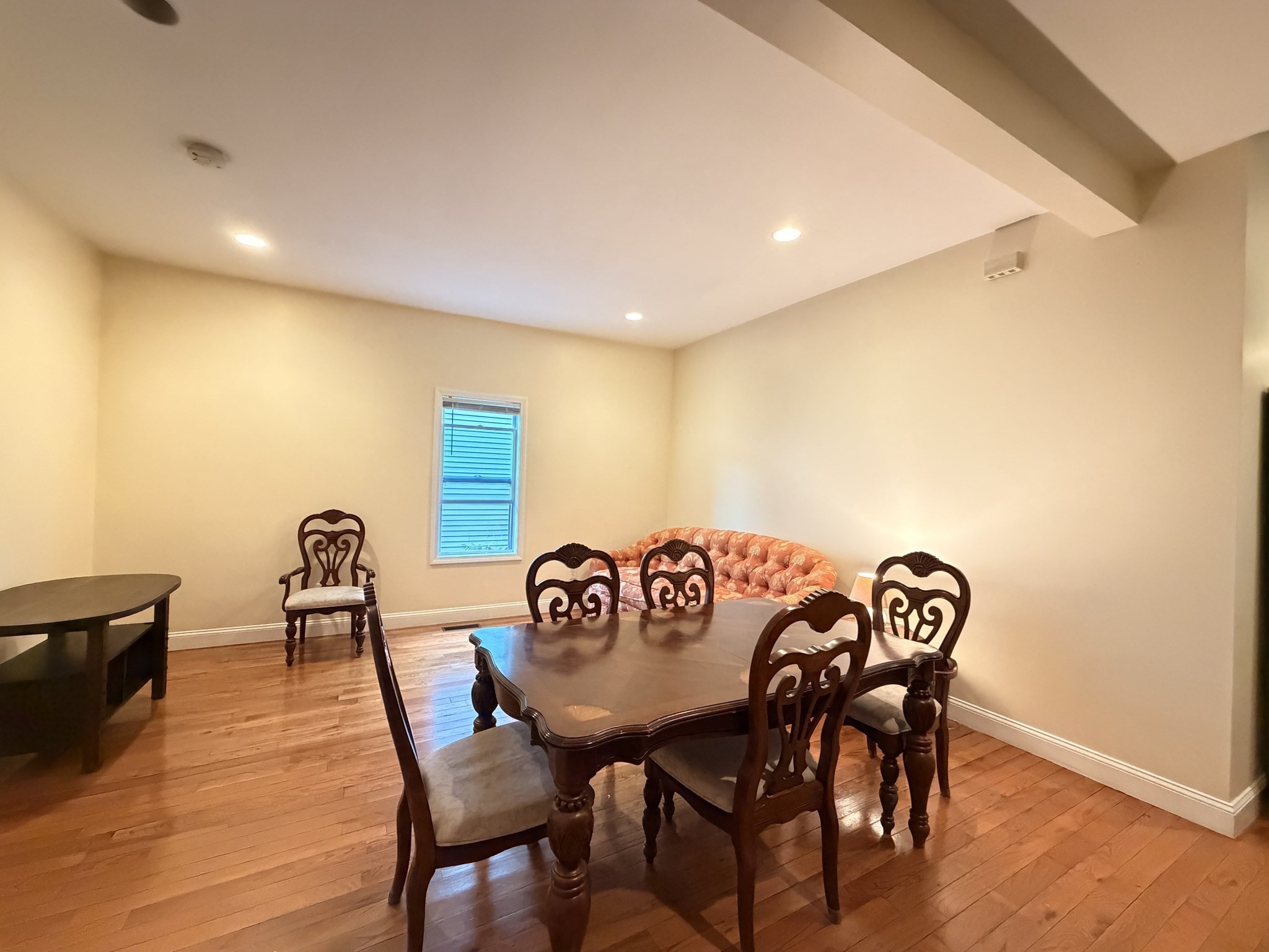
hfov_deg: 102.1
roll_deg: -1.3
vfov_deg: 85.7
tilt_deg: +0.0
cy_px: 476
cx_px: 634
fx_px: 513
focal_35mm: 14
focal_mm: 2.22
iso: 1000
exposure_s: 1/40
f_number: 2.2
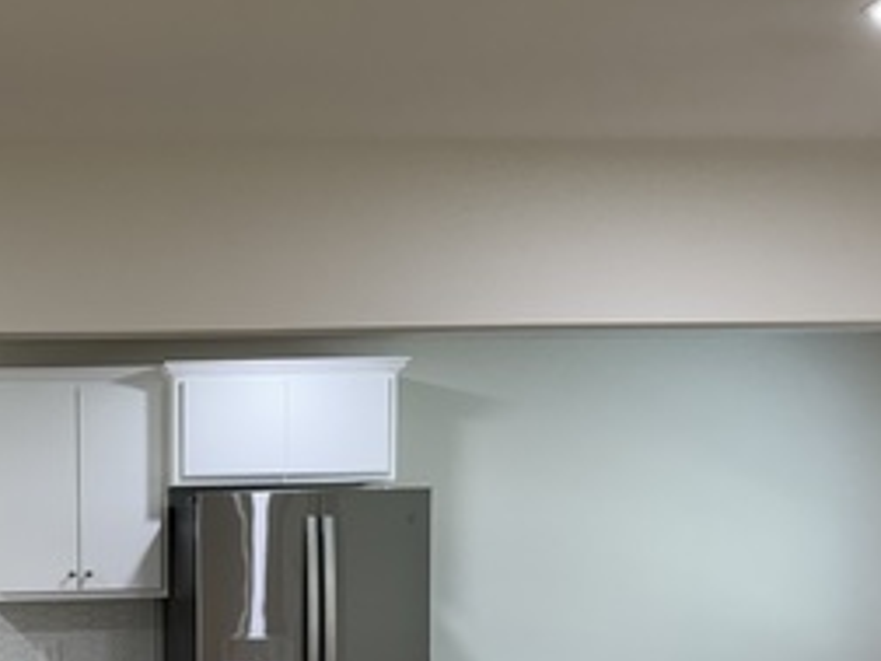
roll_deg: +0.9
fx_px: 1552
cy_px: 664
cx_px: -7
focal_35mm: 61
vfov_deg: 23.0
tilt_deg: -4.6
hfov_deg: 29.5
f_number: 1.78
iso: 125
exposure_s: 1/120
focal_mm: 6.76
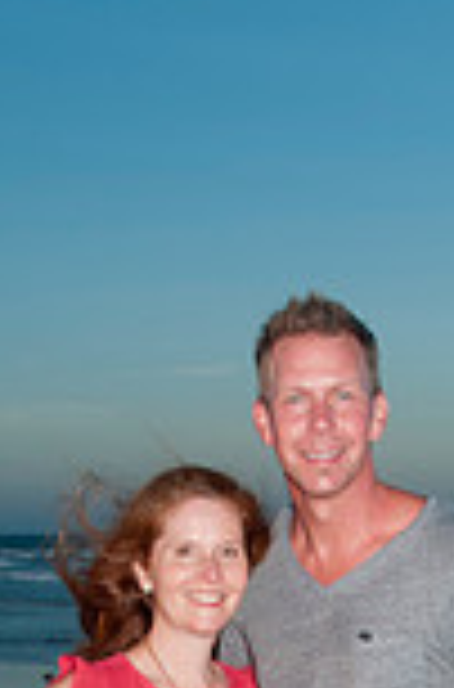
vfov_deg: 17.1
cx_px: 308
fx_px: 2190
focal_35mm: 115
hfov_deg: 11.8
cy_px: 818
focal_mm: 26
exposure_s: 1/125
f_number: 8
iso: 100
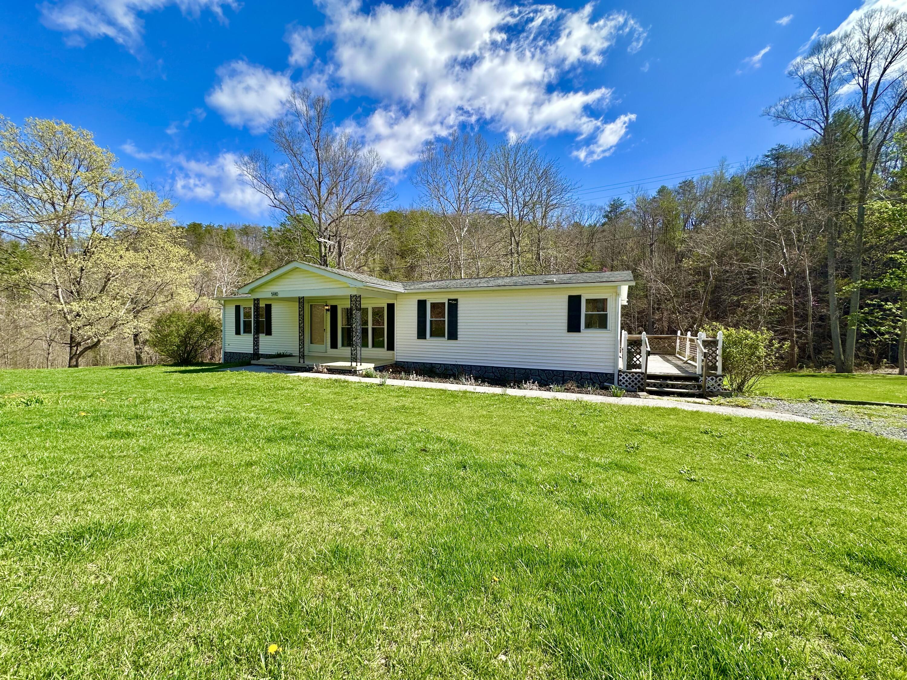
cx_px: 454
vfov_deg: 85.7
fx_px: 367
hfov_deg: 102.1
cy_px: 340
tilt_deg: -1.5
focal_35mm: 14
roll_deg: -0.5
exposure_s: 1/888
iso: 40
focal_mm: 2.22
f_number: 2.2
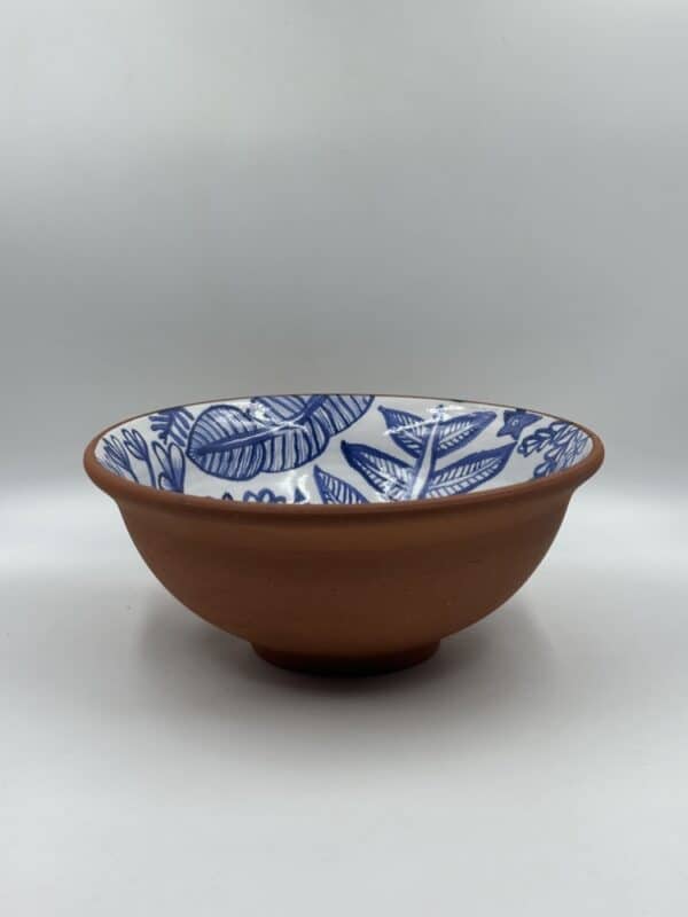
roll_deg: -0.5
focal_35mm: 48
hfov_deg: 30.3
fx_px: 1272
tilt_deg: -13.2
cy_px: 458
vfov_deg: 39.7
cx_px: 344
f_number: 1.78
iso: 64
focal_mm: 6.86
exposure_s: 1/317
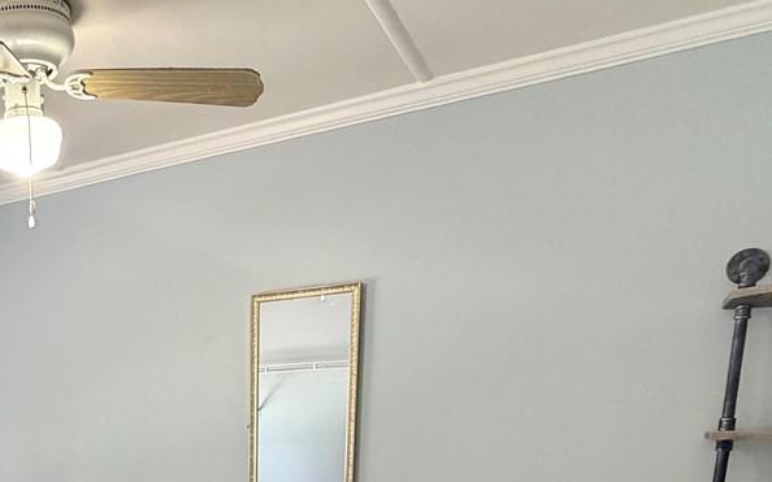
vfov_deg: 27.5
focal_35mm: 40
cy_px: 603
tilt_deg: -12.1
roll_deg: +2.8
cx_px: 44
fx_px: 841
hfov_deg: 43.9
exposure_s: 1/121
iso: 200
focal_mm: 2.22
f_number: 2.2
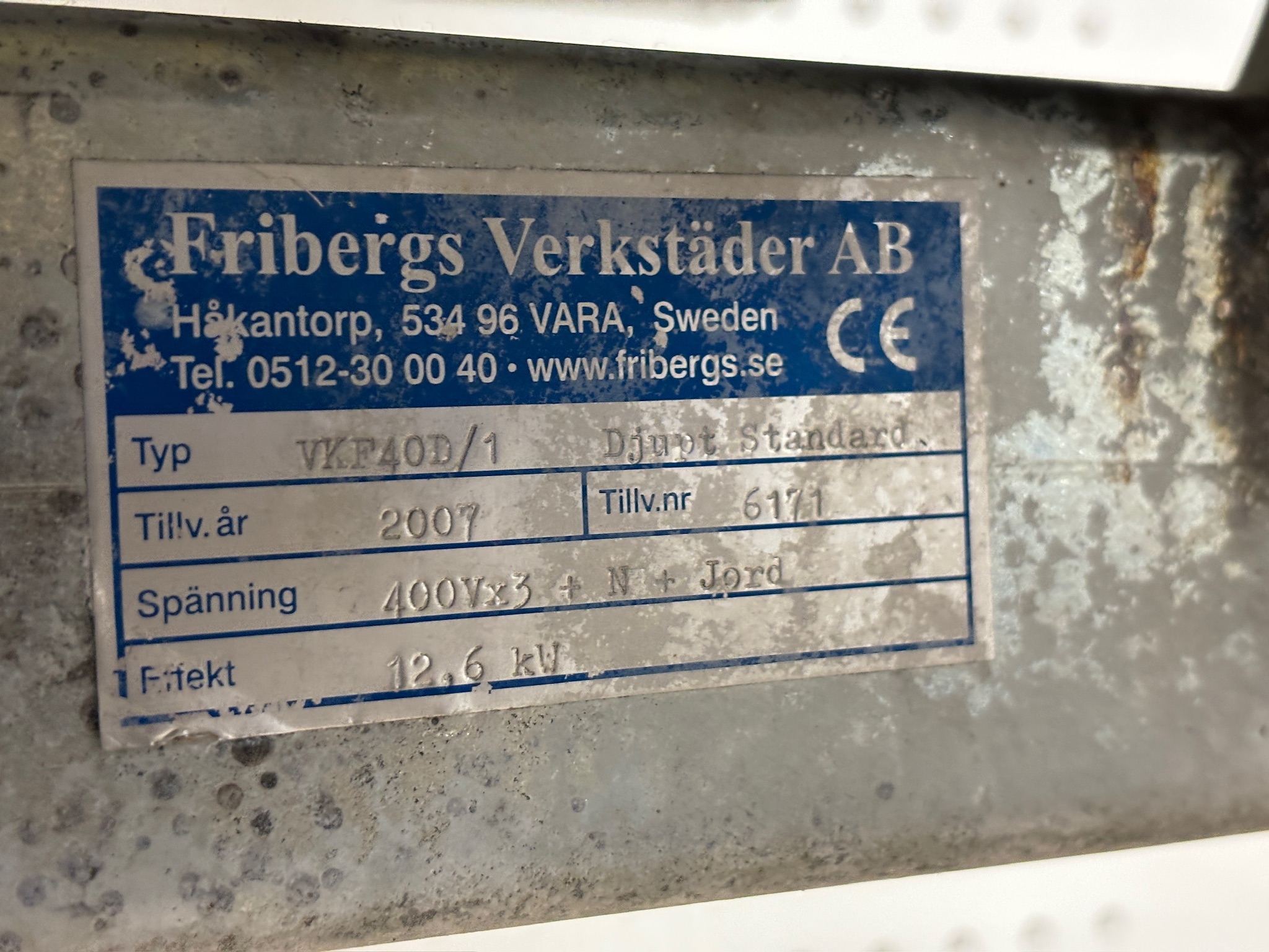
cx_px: 634
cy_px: 476
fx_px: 1906
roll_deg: +1.7
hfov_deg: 36.8
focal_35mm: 52
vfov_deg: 28.0
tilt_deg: +0.1
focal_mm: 5.96
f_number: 1.6
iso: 250
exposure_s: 1/33
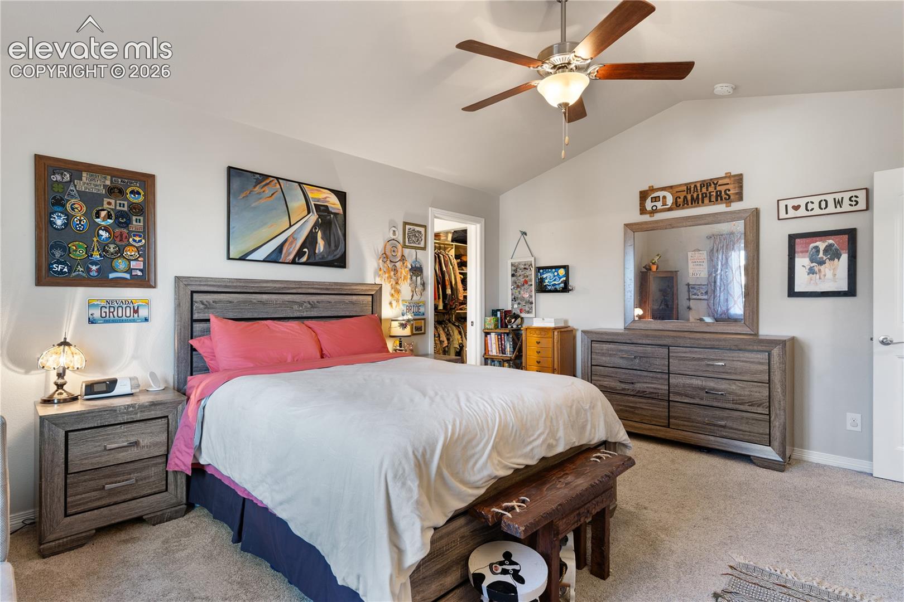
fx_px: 452
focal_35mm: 18
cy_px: 301
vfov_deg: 67.4
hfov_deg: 90.0
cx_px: 452
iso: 200
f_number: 8
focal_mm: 18
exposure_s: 1.6
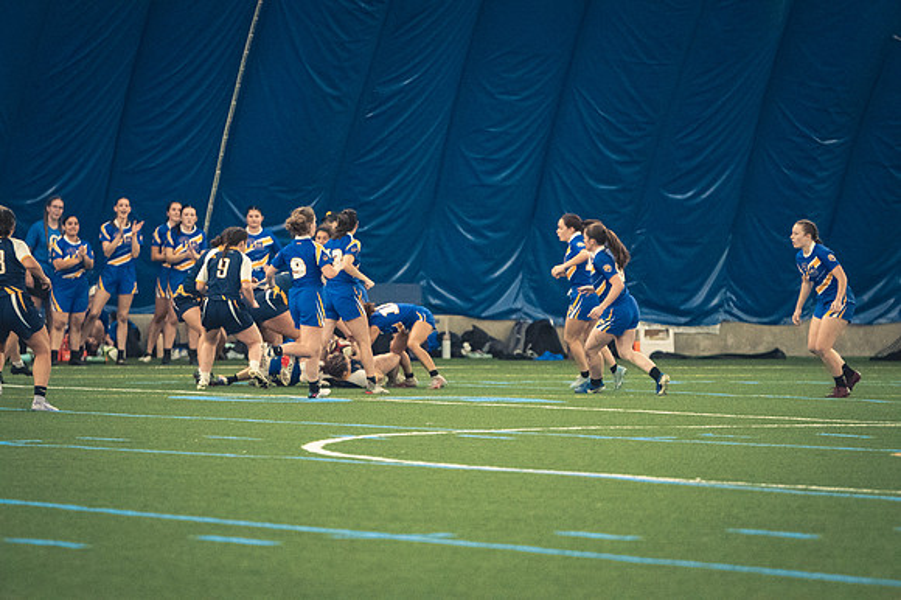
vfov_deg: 4.6
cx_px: 450
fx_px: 7504
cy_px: 300
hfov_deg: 6.9
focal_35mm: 300
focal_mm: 200
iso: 12800
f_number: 2.8
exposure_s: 1/500
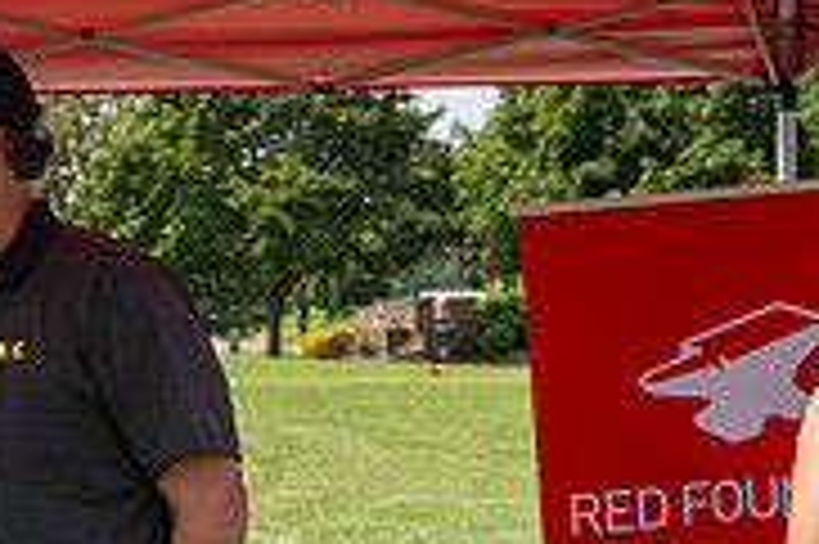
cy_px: 701
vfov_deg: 9.6
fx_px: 3182
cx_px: 54
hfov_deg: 14.5
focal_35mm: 140
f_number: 5
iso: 250
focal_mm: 44
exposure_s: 1/1250
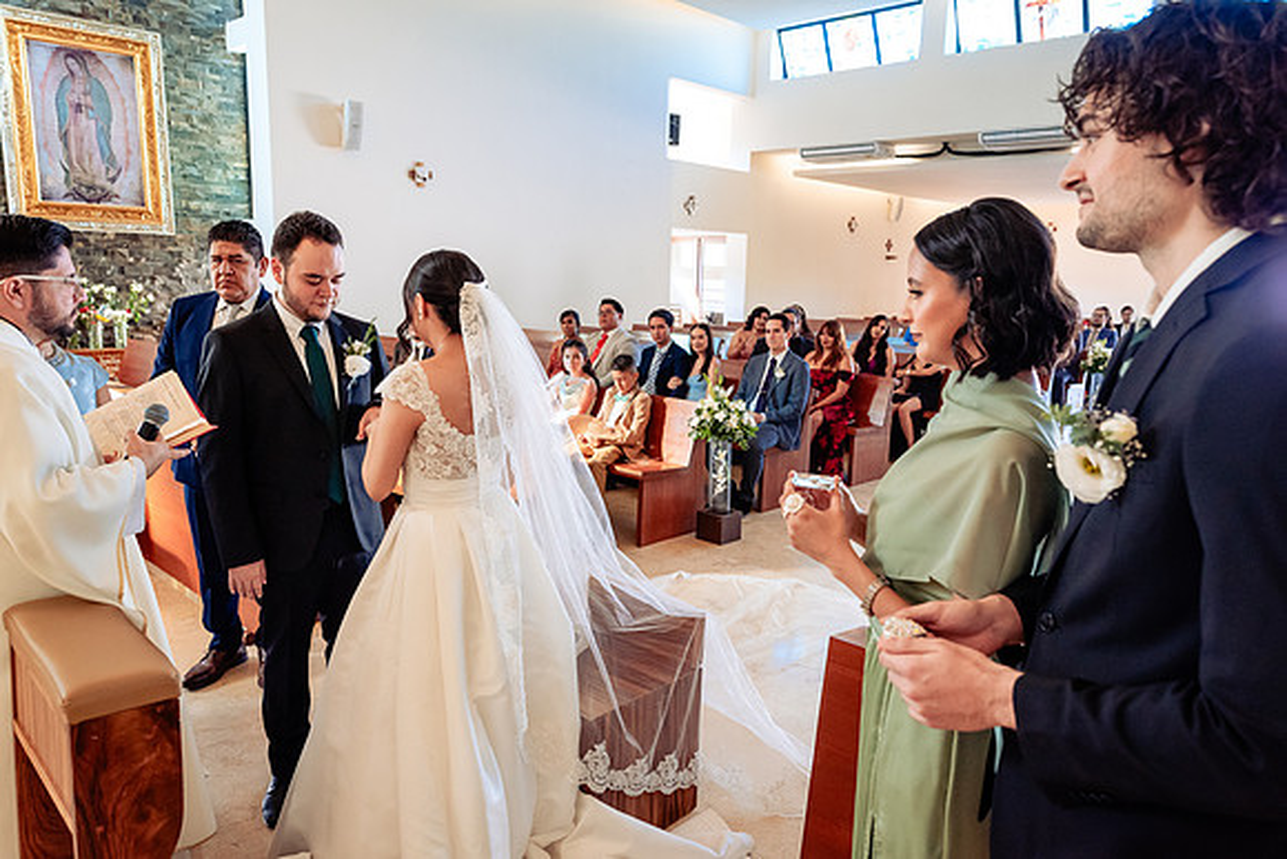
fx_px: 883
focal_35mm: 25
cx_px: 644
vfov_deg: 51.9
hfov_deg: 72.2
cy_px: 430
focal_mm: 24
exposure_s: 1/125
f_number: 4.5
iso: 2000
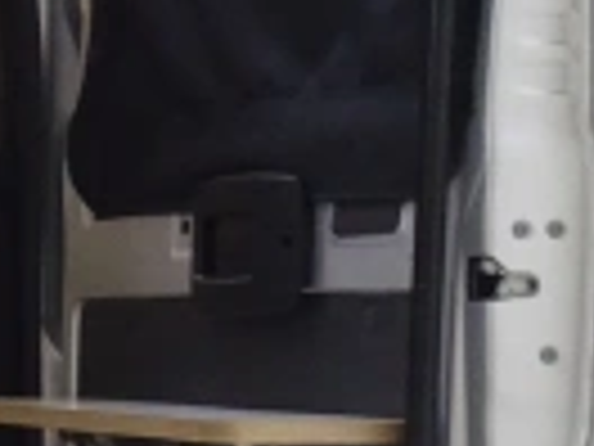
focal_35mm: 145
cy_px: 266
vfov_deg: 10.2
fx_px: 2488
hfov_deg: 12.1
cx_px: -594
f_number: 3.5
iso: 400
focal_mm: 4.1
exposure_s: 1/30
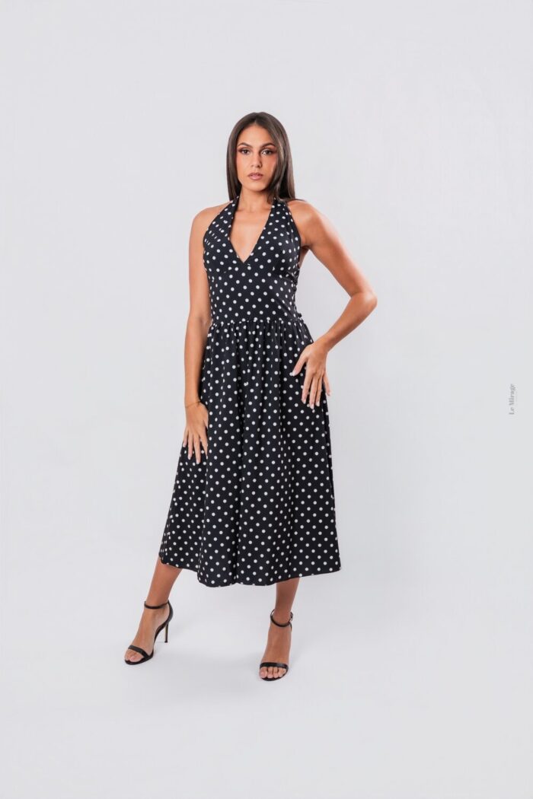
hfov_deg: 32.6
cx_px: 266
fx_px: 910
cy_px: 400
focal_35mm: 41
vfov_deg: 47.4
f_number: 2.8
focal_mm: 27.4
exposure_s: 1/320
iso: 160
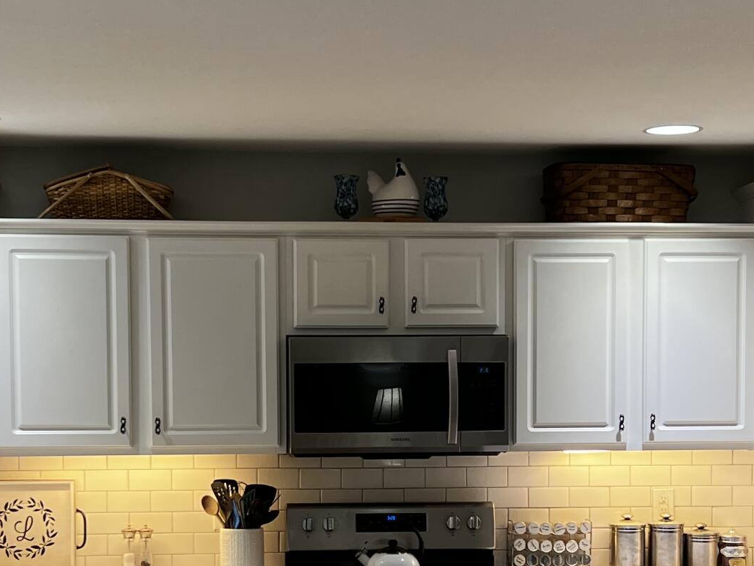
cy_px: 457
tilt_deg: -3.7
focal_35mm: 74
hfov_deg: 26.3
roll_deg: +0.3
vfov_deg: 19.7
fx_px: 1612
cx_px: 368
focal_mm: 5.7
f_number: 1.5
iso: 80
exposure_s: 1/120
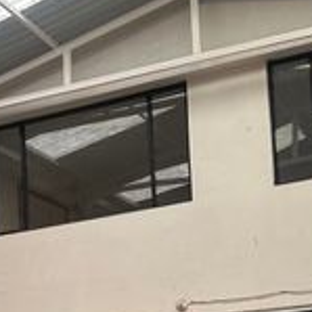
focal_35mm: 95
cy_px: 370
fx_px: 969
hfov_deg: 18.0
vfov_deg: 17.5
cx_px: 29
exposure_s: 1/154
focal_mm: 6.86
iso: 100
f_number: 1.78
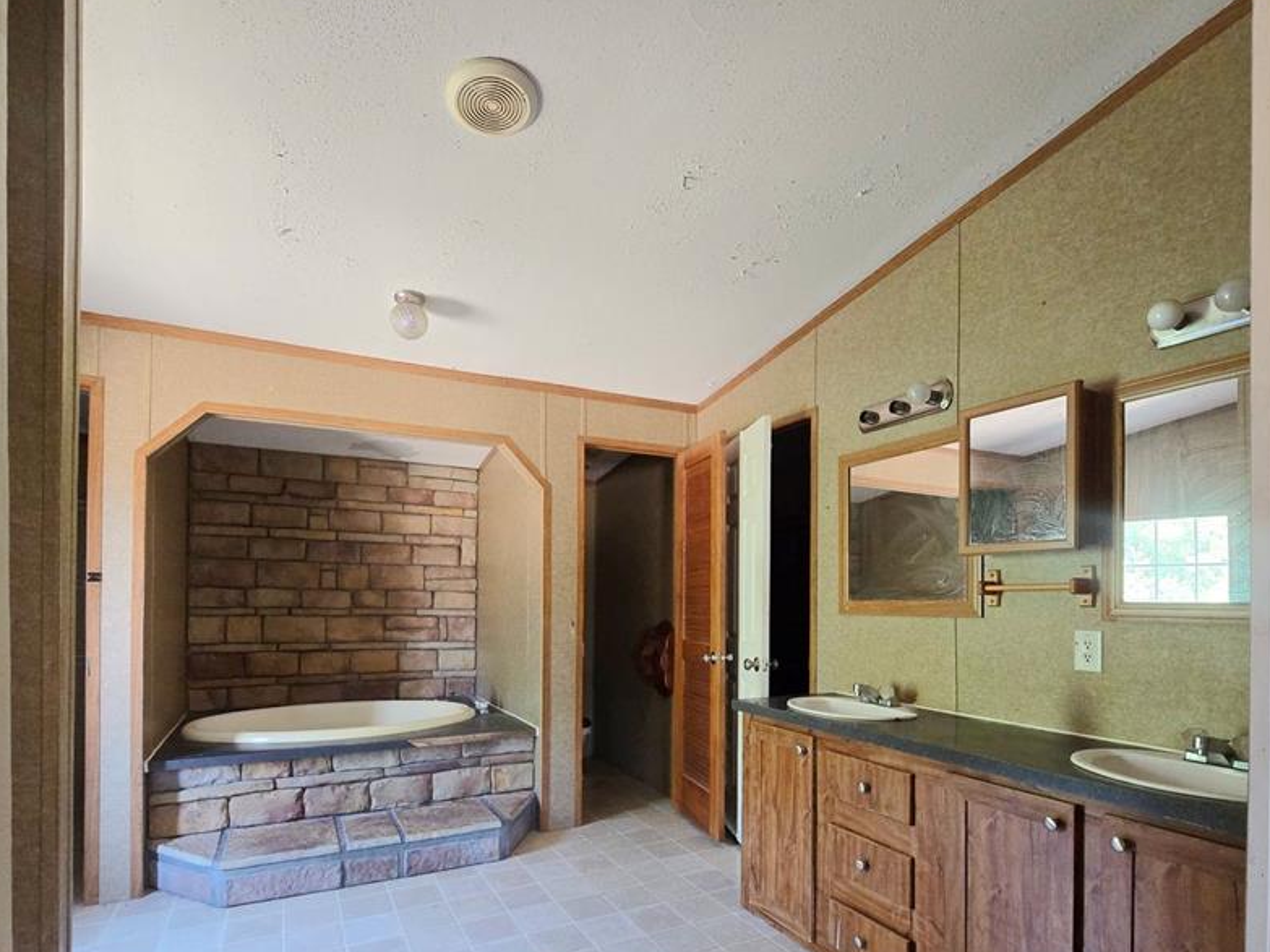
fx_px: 624
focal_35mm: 17
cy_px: 605
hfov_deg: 91.0
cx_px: 644
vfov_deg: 73.2
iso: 500
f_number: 2.2
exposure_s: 1/60
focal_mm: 2.2
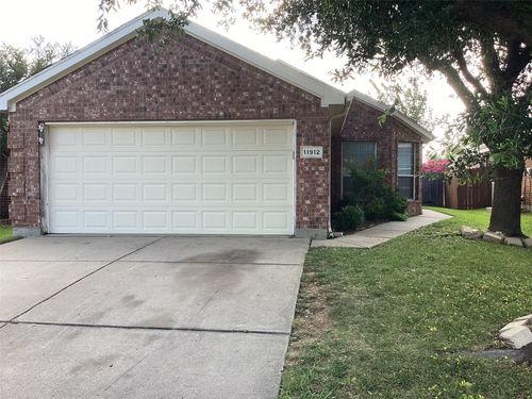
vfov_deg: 45.4
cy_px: 200
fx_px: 476
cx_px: 266
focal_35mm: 31
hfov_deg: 58.4
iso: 25
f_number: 2.4
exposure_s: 1/120
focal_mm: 3.3
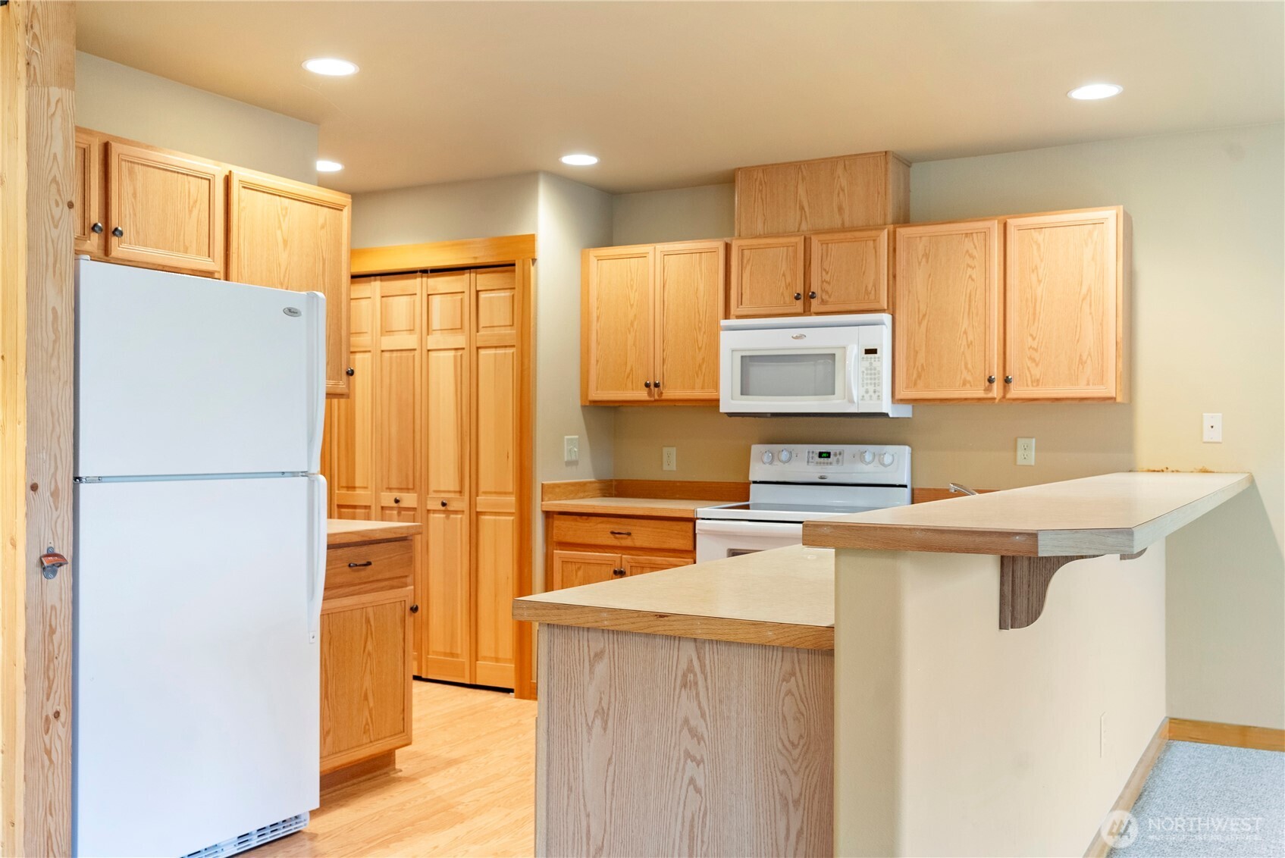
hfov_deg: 56.8
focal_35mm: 33
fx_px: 1189
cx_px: 642
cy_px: 429
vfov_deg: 39.7
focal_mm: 33.3
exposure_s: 1/8
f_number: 6.3
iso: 400
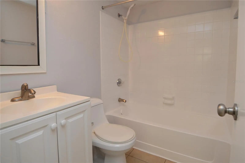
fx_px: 122
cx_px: 122
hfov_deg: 90.1
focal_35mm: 18
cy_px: 82
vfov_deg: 67.3
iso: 400
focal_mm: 12
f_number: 4
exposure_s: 1/60
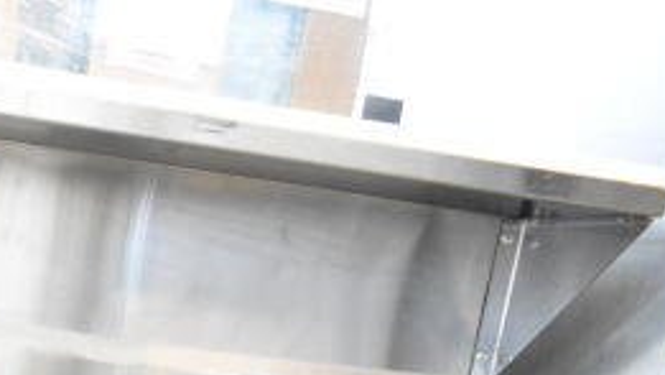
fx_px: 1164
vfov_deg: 17.0
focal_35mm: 66
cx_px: -74
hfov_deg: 28.8
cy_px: 514
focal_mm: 18
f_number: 3.5
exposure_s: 1/30
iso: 2200
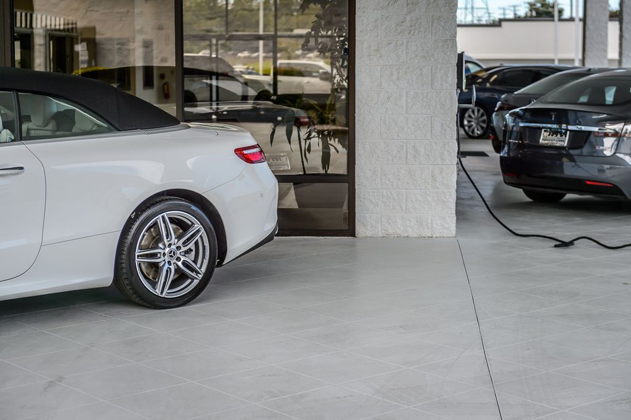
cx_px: 319
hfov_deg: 28.3
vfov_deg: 19.0
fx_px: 1253
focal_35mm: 72
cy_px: 210
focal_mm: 70
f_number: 4
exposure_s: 1/1250
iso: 100
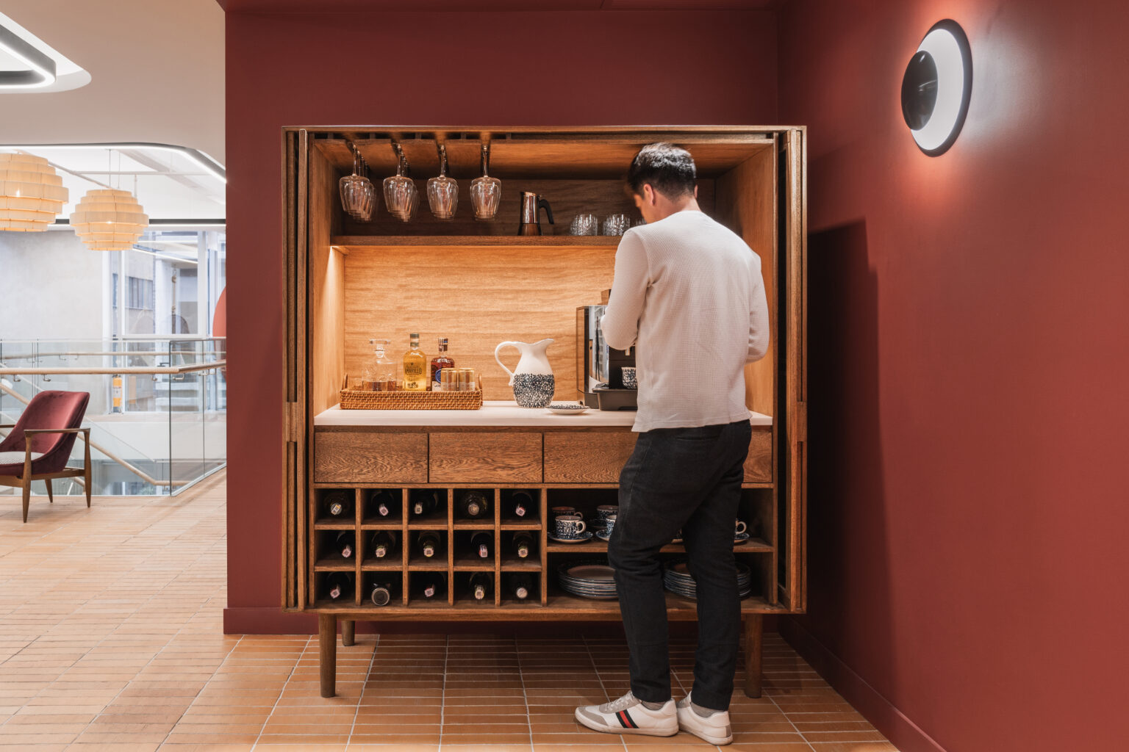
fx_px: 941
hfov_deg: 61.9
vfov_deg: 43.6
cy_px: 376
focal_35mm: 30
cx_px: 564
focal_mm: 20
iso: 125
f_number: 5
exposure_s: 1/6
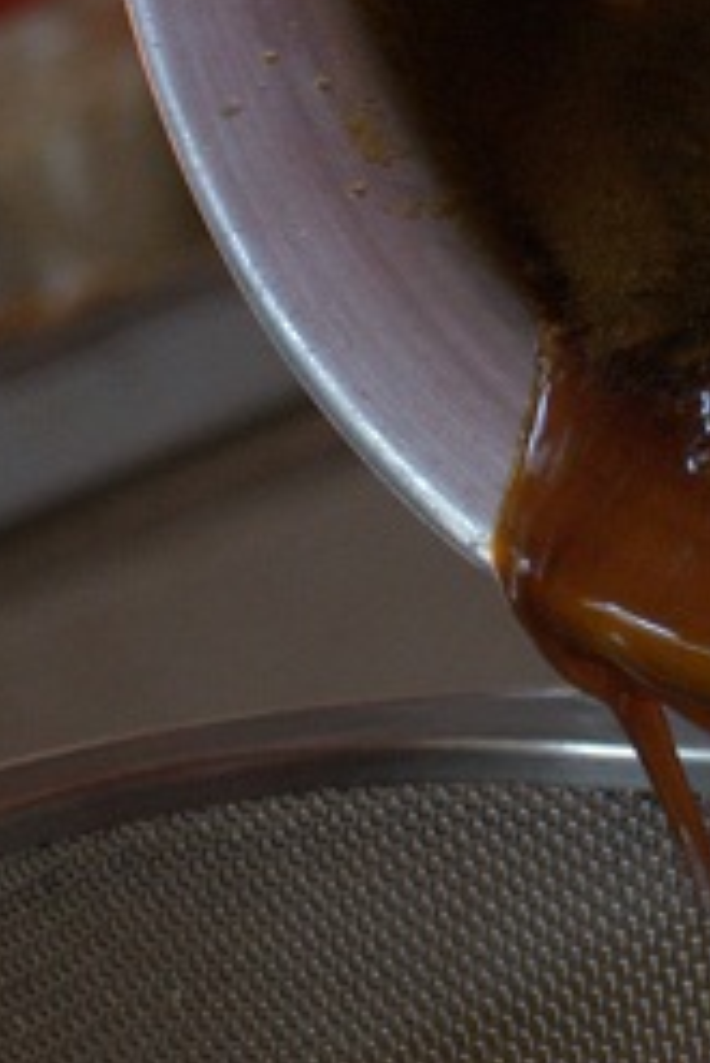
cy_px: 379
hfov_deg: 4.1
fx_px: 9812
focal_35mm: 332
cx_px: 843
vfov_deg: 6.2
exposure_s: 1/50
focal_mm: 35
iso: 400
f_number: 5.3
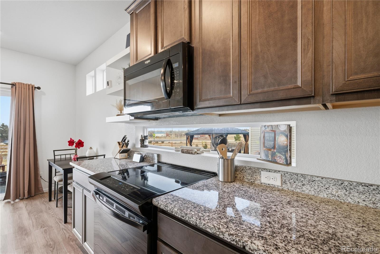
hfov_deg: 100.4
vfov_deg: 77.4
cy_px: 127
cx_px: 190
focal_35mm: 15
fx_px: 158
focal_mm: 15
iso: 500
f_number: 8
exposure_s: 1/50
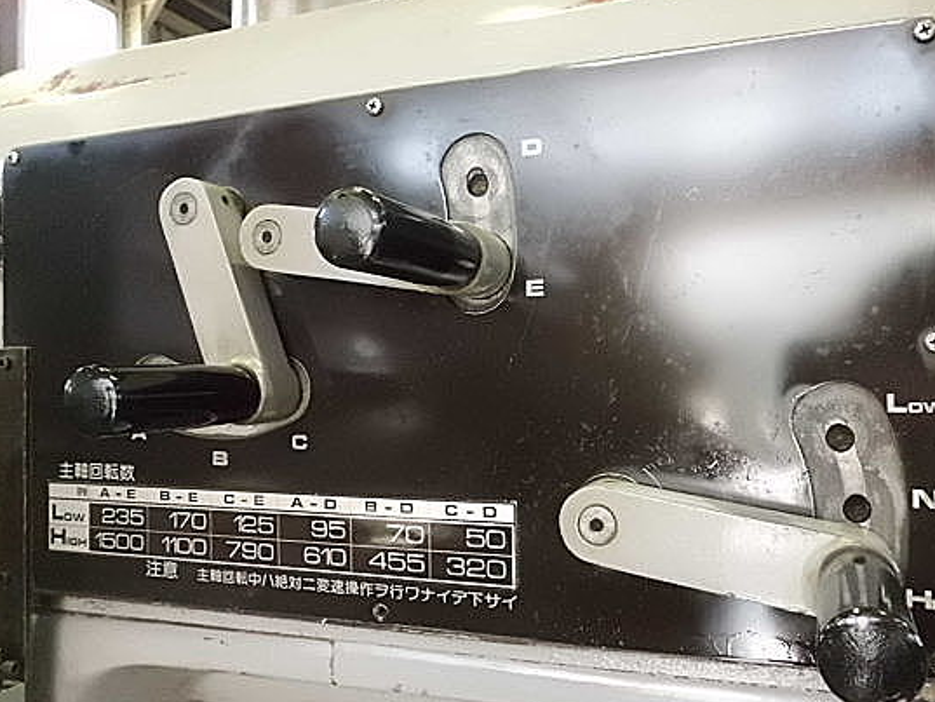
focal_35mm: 31
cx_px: 496
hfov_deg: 58.3
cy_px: 368
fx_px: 838
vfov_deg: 45.4
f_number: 3.2
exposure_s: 1/60
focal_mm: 4.6
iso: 800
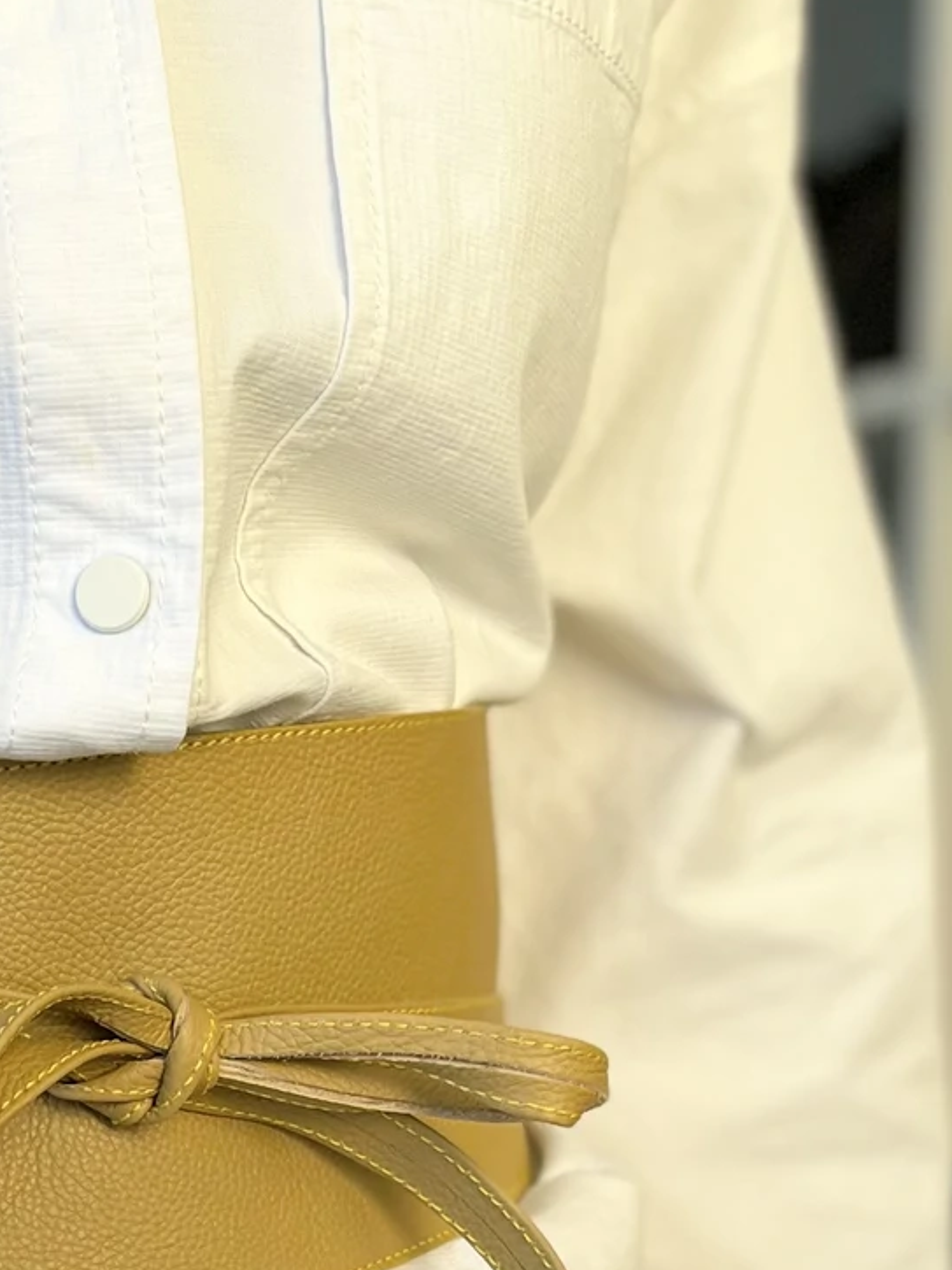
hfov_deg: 18.6
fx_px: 2787
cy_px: 1281
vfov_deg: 24.4
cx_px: -126
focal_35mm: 76
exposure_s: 1/223
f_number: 1.6
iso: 50
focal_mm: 5.1
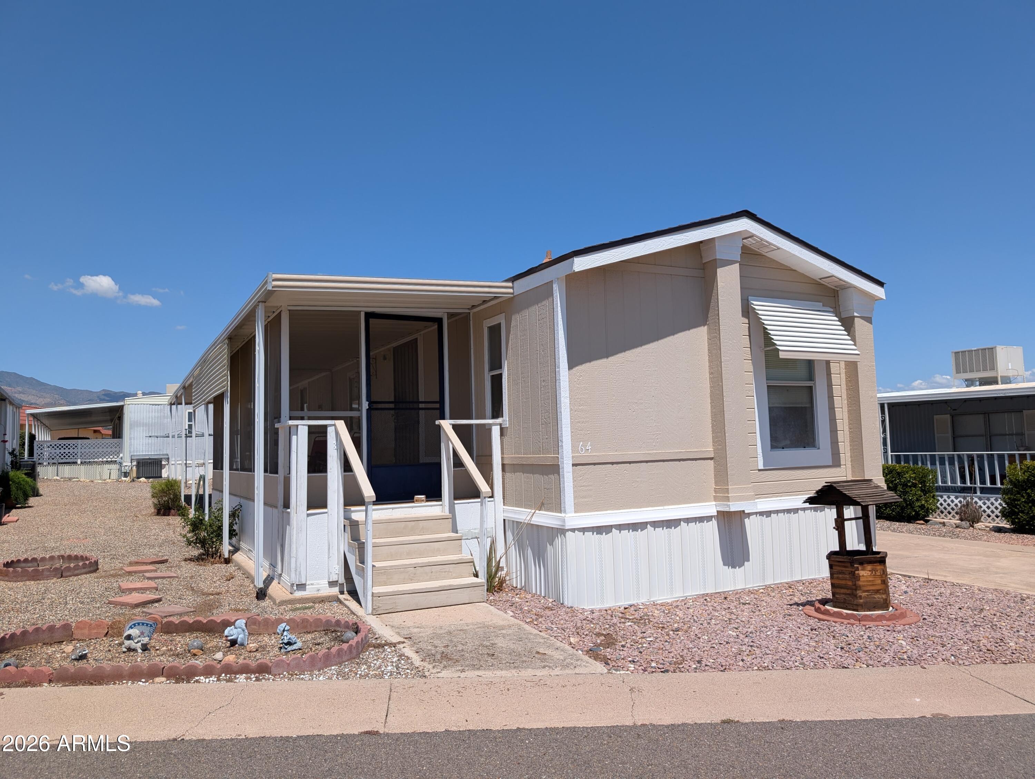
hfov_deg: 71.5
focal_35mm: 24
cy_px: 390
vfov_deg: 56.9
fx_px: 719
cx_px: 518
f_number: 1.68
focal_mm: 6.9
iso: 20
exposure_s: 1/1764
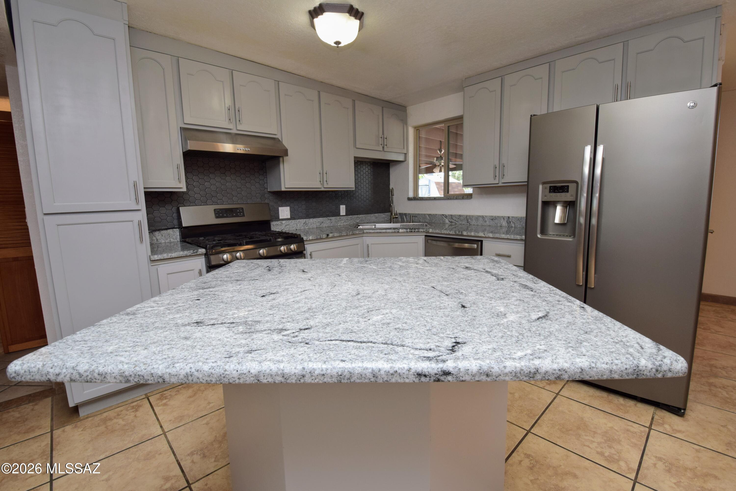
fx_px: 307
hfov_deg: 100.4
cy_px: 246
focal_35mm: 15
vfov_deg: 77.3
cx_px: 368
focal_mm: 10
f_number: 9
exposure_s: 1/50
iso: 400
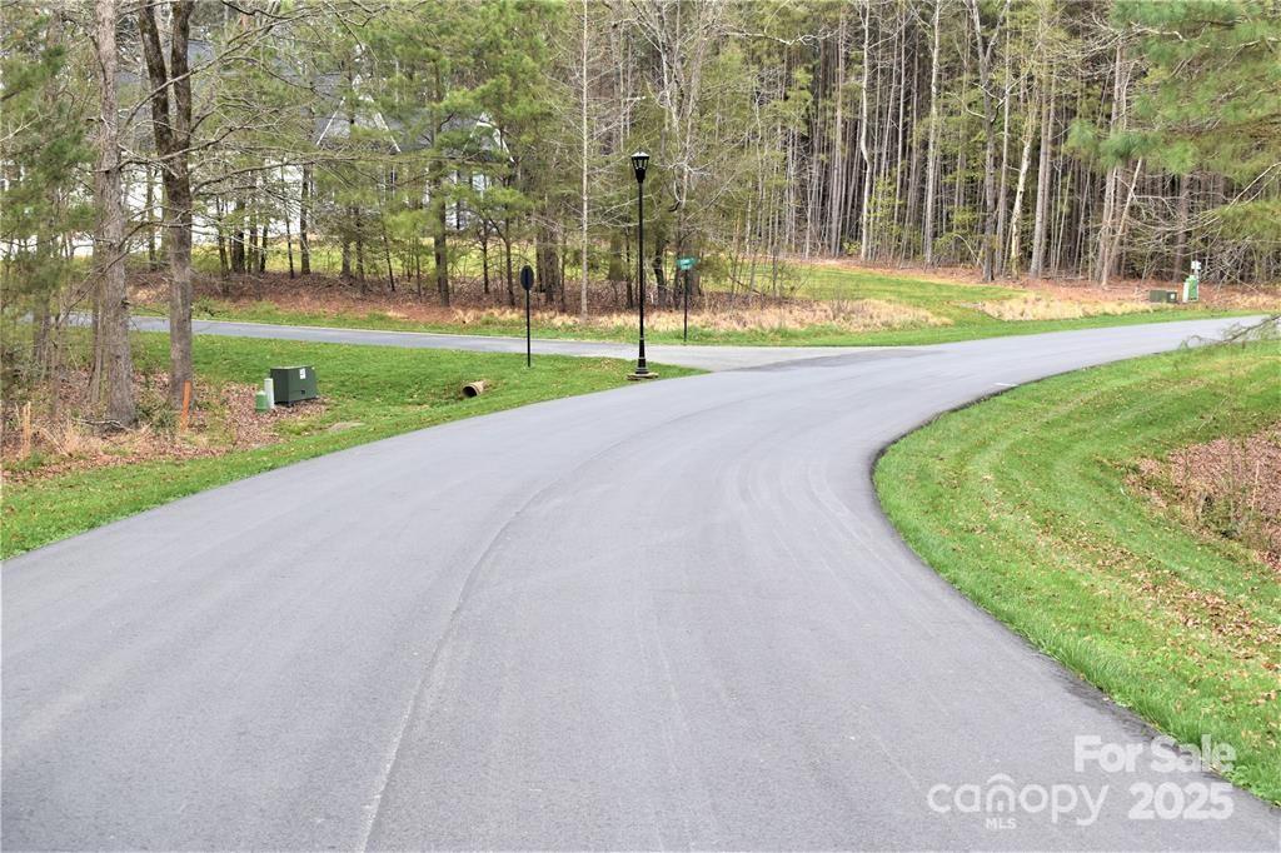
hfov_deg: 35.1
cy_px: 426
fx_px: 2027
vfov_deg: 23.8
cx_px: 640
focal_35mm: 57
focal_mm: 38
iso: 400
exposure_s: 1/200
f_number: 7.1
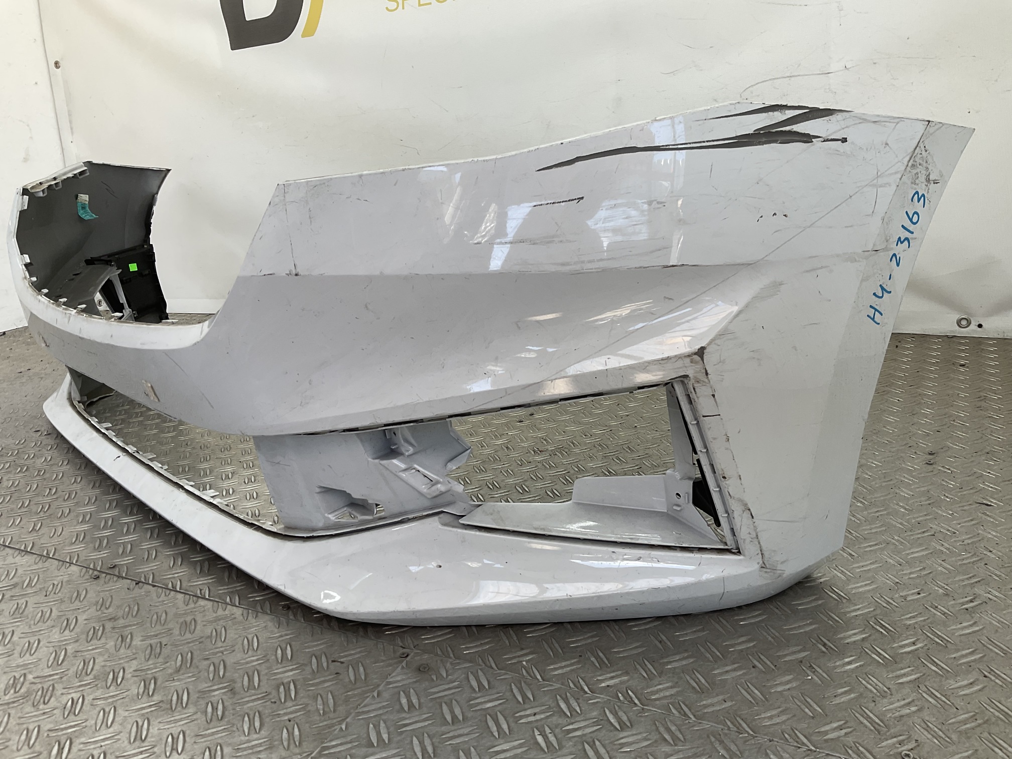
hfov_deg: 61.7
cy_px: 380
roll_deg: +4.3
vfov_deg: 48.2
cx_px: 506
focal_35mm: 29
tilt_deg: -16.7
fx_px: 848
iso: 16
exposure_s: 1/133
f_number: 1.8
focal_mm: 3
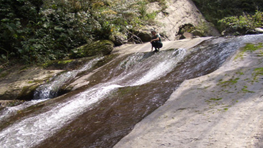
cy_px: 104
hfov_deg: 38.4
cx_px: 116
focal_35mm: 54
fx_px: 377
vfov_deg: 22.1
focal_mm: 5.8
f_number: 2.6
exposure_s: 1/400
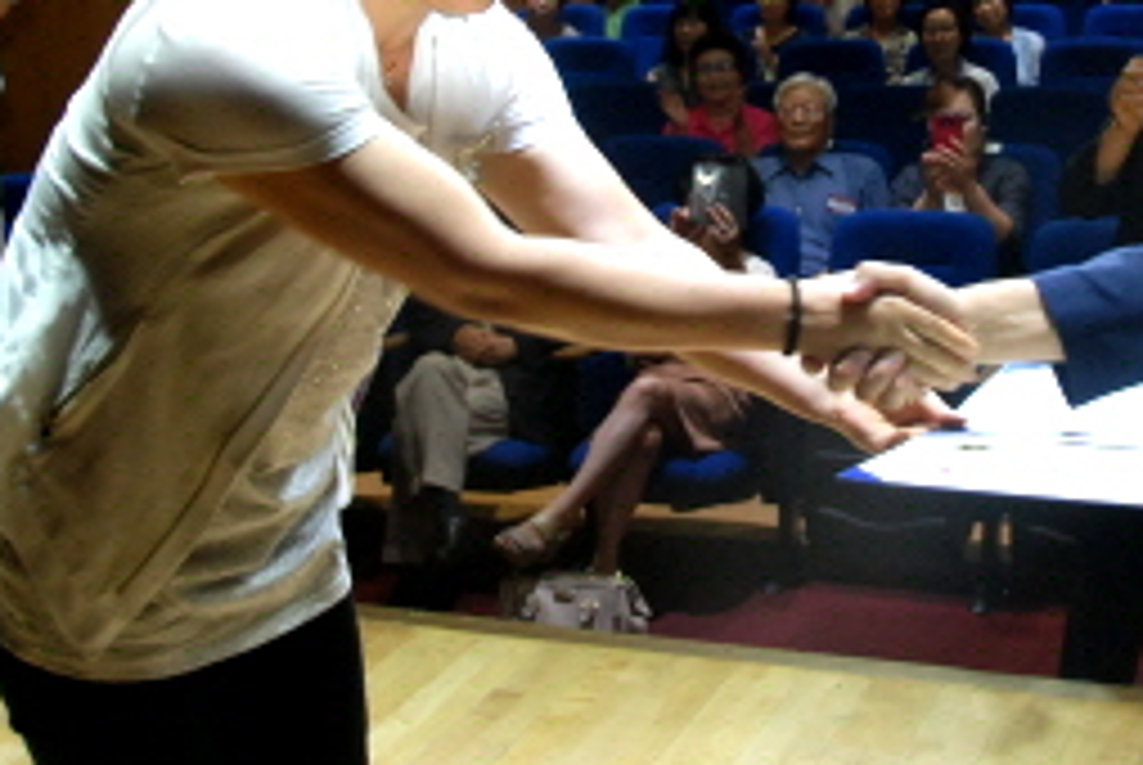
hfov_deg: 30.3
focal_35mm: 65
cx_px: 878
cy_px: 104
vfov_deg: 20.6
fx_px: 2066
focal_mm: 22
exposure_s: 1/60
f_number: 5
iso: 800
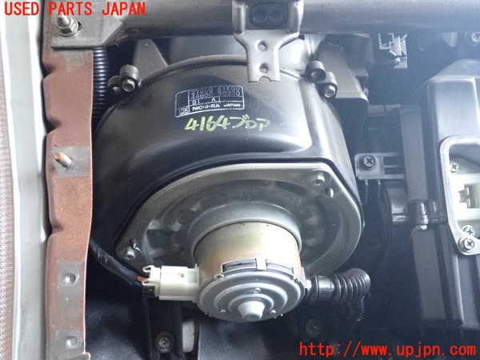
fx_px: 499
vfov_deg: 39.7
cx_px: 240
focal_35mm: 36
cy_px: 180
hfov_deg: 51.4
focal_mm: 6.37
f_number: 2.5
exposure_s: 1/125
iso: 2000
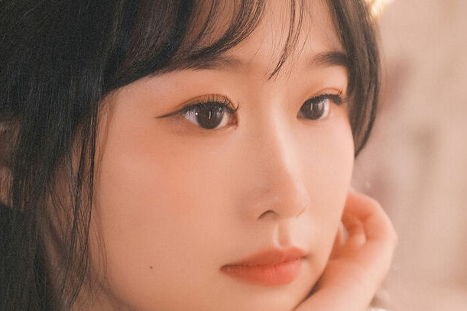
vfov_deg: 6.4
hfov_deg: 9.6
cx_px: 246
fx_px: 2775
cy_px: 376
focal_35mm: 214
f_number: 2.8
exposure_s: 1/500
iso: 500
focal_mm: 55
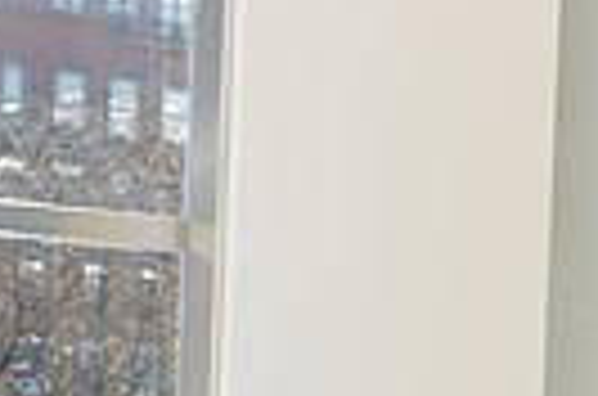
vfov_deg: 9.0
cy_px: 848
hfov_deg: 14.7
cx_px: 333
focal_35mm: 140
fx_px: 2320
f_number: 3.2
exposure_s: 1/1000
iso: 200
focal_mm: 32
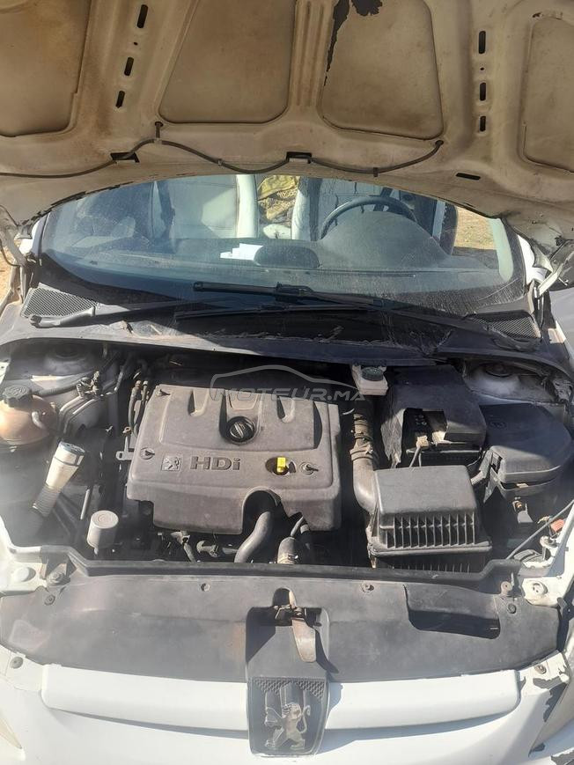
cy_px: 382
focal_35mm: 25
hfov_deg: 54.9
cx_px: 287
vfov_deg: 69.4
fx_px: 553
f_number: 2
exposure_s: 1/175
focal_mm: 4.6
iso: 20
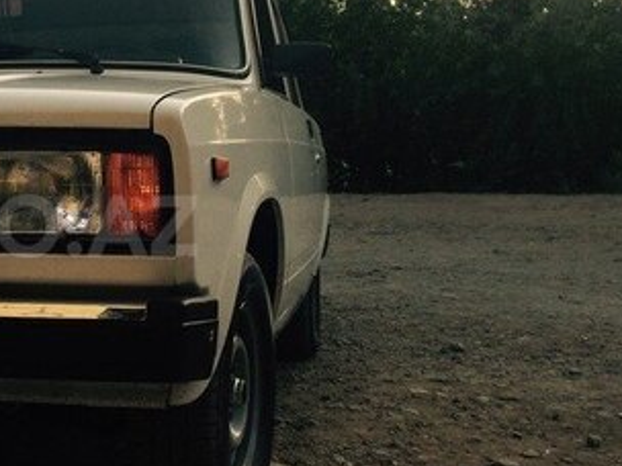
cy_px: 226
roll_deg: +2.4
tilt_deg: -6.1
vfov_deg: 23.3
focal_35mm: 63
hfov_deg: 28.6
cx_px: -12
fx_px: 1132
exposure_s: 1/1282
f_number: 2.2
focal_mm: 4.15
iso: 32
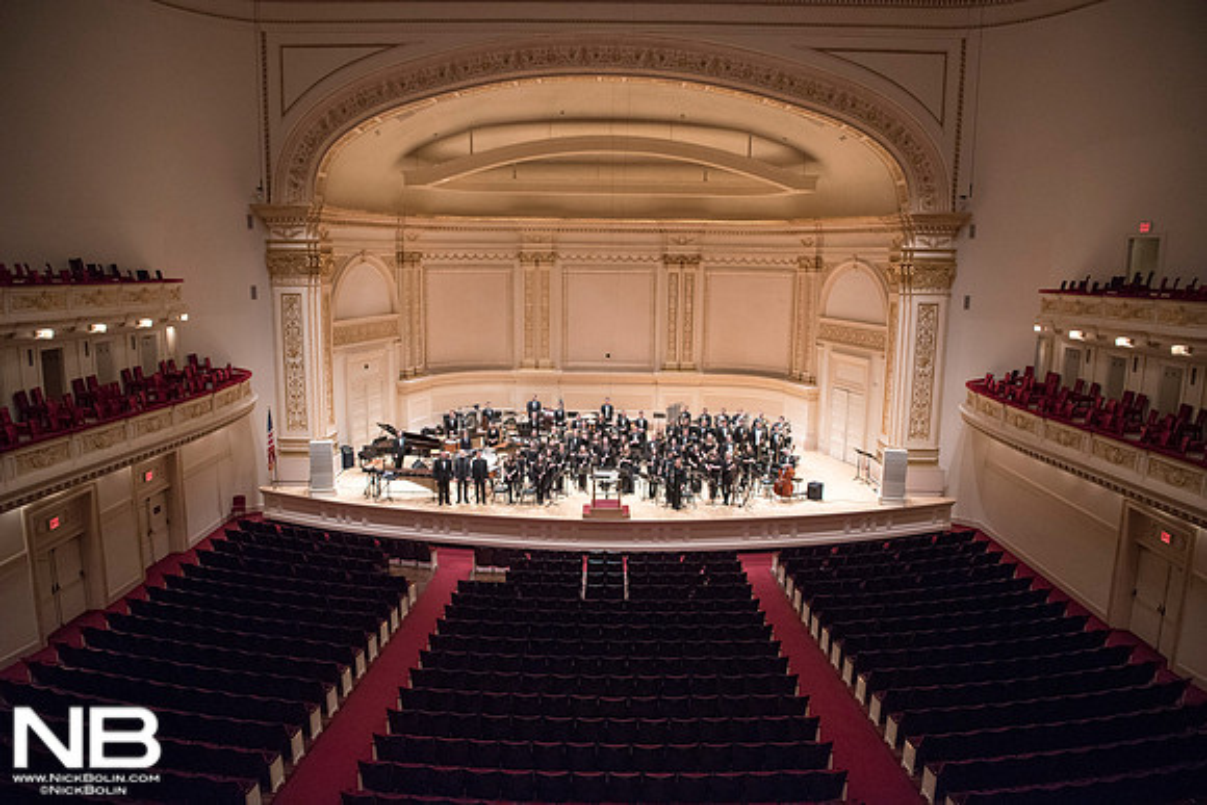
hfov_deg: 73.7
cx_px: 604
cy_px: 402
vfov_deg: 53.2
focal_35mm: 24
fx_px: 805
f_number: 2.8
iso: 1600
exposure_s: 1/200
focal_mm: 24
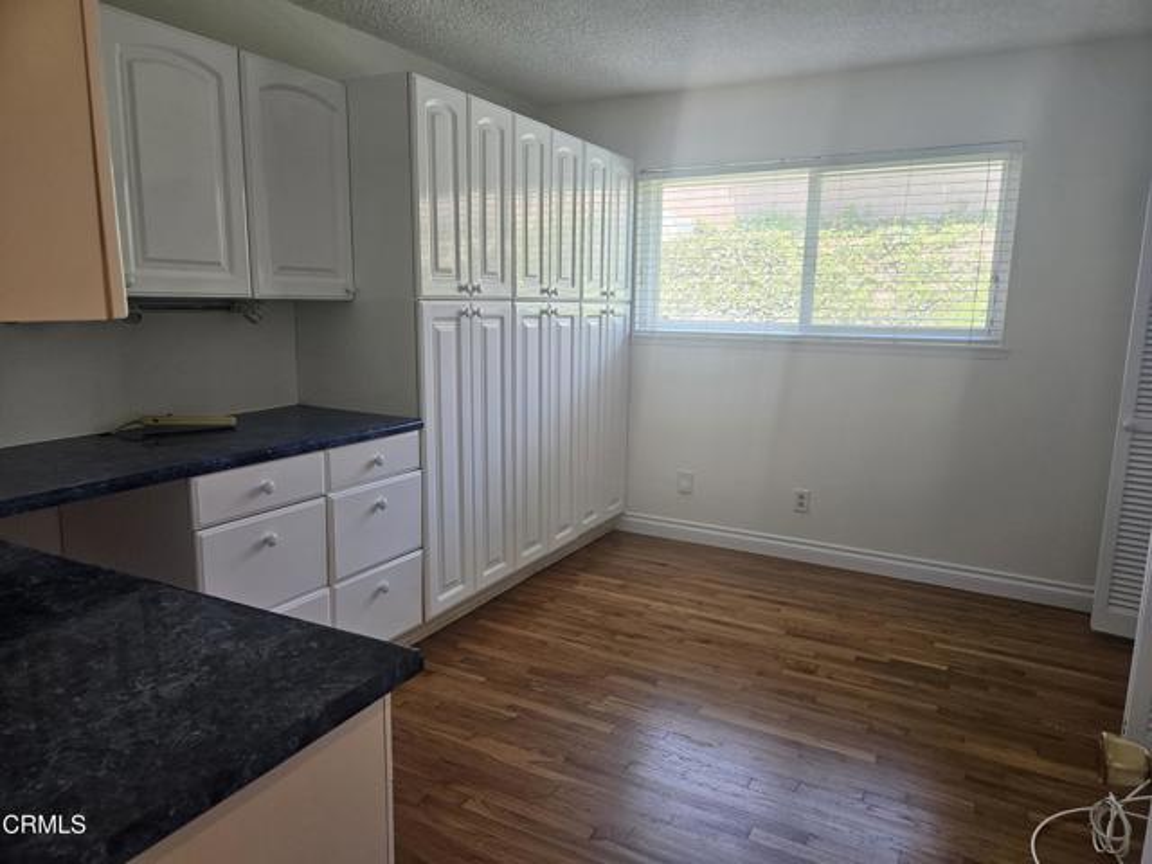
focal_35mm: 23
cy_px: 432
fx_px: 765
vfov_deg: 58.9
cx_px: 576
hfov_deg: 73.9
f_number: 1.8
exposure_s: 1/120
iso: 200
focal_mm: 5.4
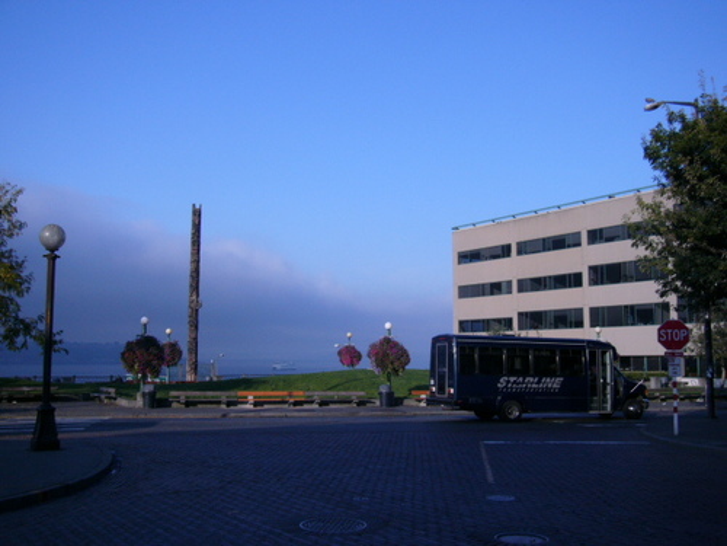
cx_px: 364
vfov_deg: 40.7
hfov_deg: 52.6
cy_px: 273
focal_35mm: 35
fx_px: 735
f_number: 8
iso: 100
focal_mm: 5.8
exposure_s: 1/250
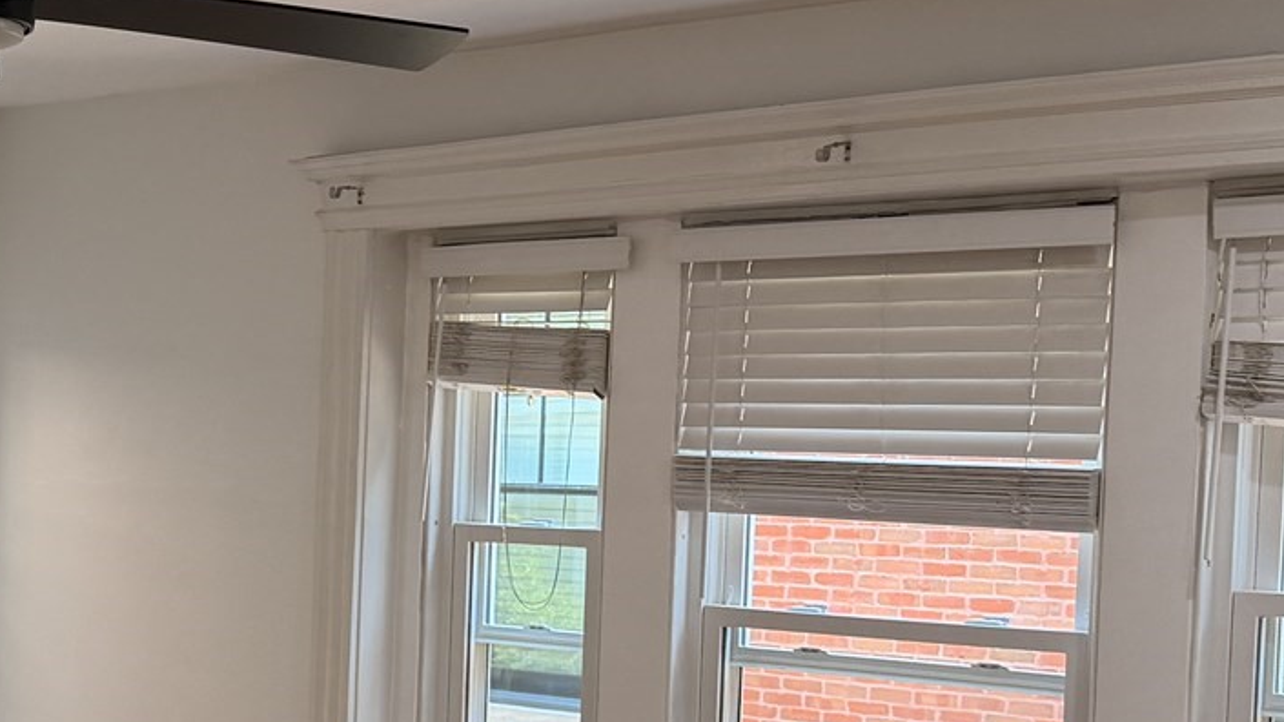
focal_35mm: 76
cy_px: 571
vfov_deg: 15.8
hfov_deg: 26.4
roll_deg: -2.4
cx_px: 5
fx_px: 2587
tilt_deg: -3.4
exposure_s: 1/128
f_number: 1.78
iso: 125
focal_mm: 6.76
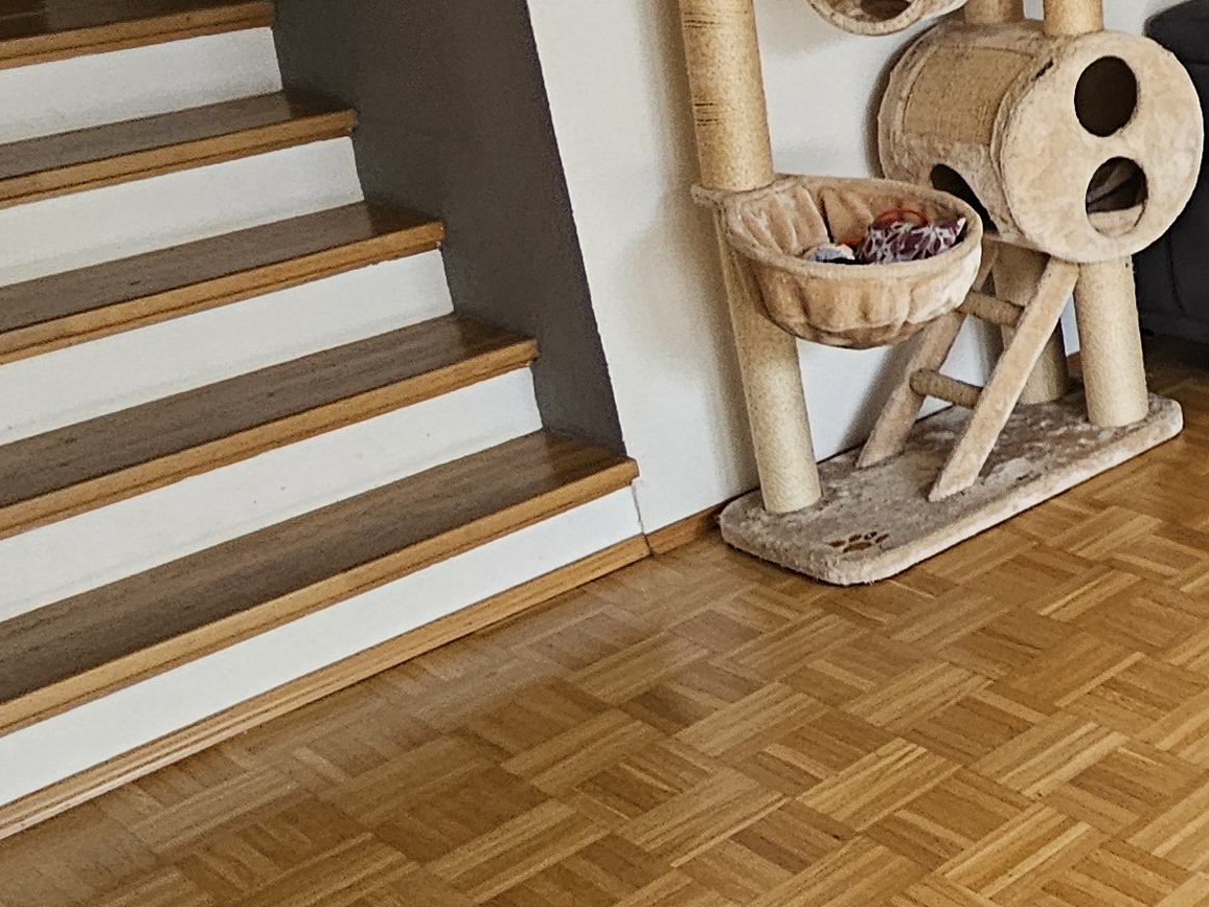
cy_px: 54
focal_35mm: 45
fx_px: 1572
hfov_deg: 28.0
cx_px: 1814
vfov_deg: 30.5
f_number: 2.2
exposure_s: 1/50
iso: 80
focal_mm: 2.2
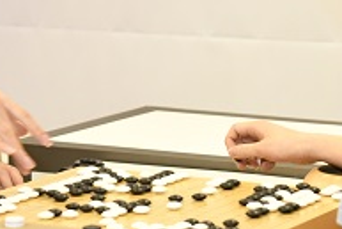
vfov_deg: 6.4
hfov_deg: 9.6
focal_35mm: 214
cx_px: 128
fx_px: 2034
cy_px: 51
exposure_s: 1/100
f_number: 4
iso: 800
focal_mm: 70
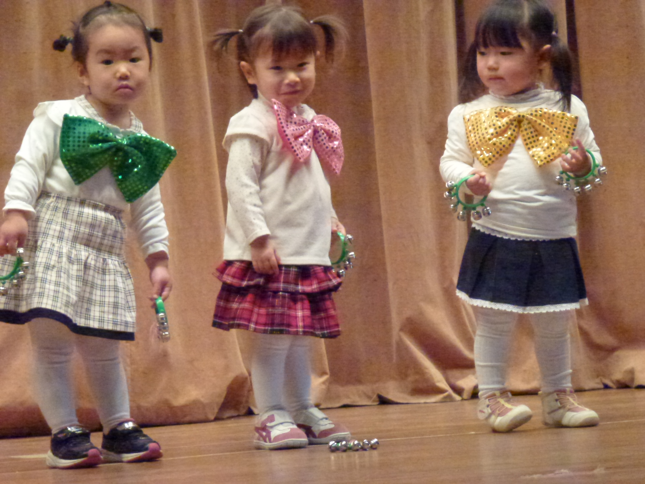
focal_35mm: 232
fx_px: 4323
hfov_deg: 8.5
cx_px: 322
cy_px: 242
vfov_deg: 6.4
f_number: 5.6
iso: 1600
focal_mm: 41.5
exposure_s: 1/80
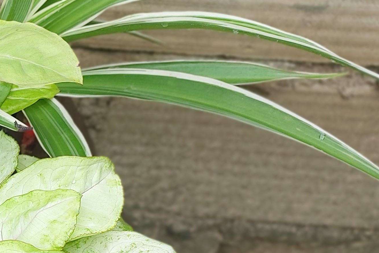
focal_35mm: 102
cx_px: -239
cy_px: 208
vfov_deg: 13.3
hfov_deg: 17.4
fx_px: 1074
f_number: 1.8
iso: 20
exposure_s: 1/164
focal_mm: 5.32
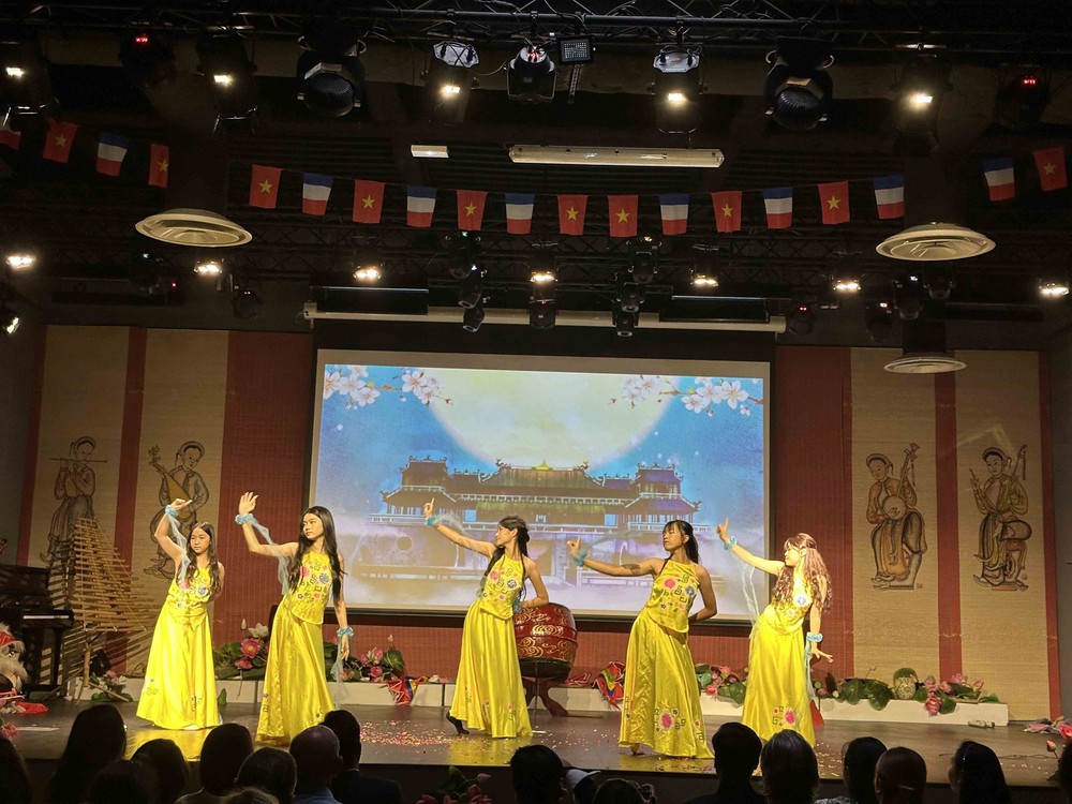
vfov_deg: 30.3
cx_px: 536
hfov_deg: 39.7
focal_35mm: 48
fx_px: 1486
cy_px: 402
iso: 200
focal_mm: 6.86
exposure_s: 1/60
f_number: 1.78
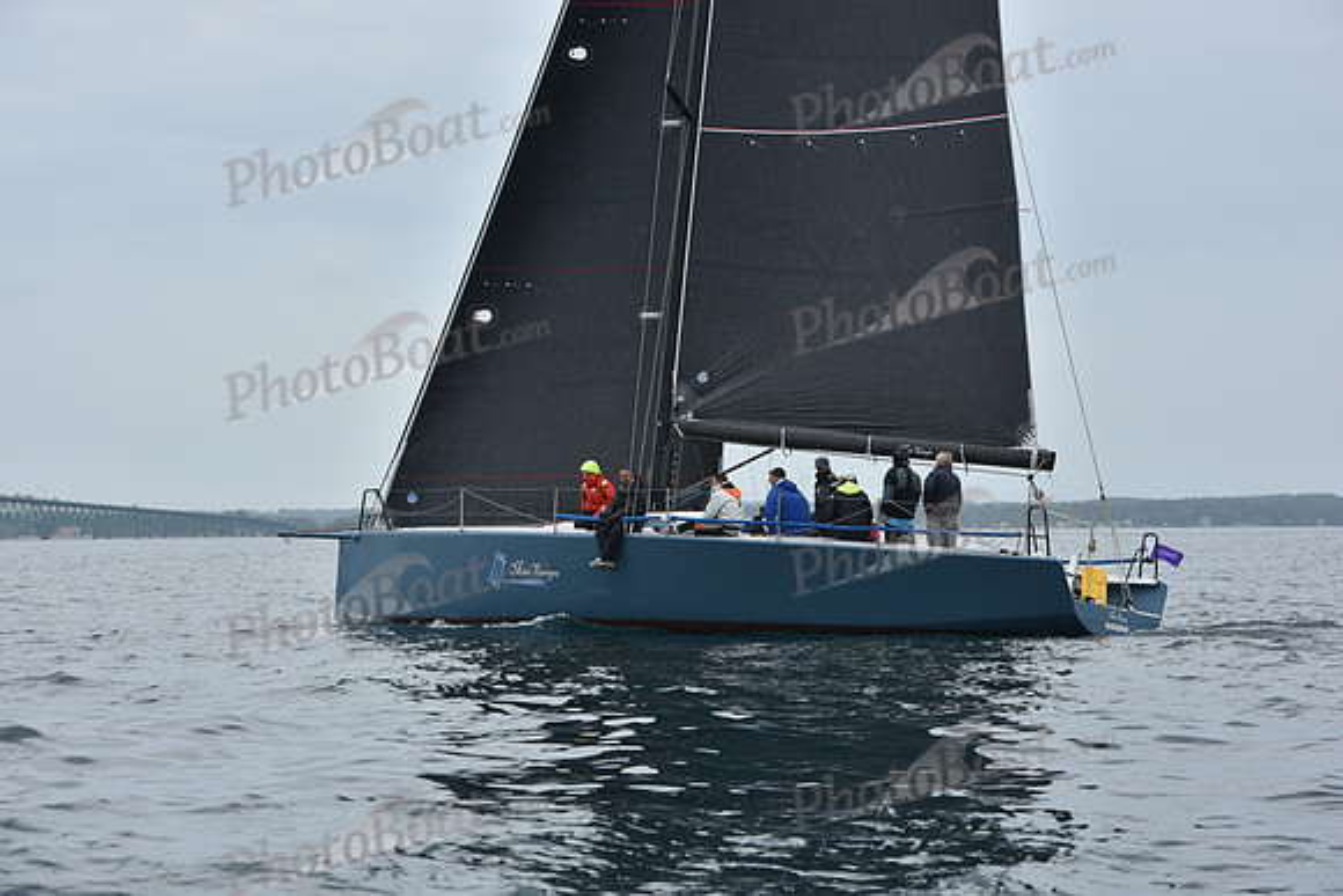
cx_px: 672
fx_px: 3545
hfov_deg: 21.5
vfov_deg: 14.4
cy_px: 448
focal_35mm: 95
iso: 250
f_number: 7.1
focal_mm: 95
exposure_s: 1/800
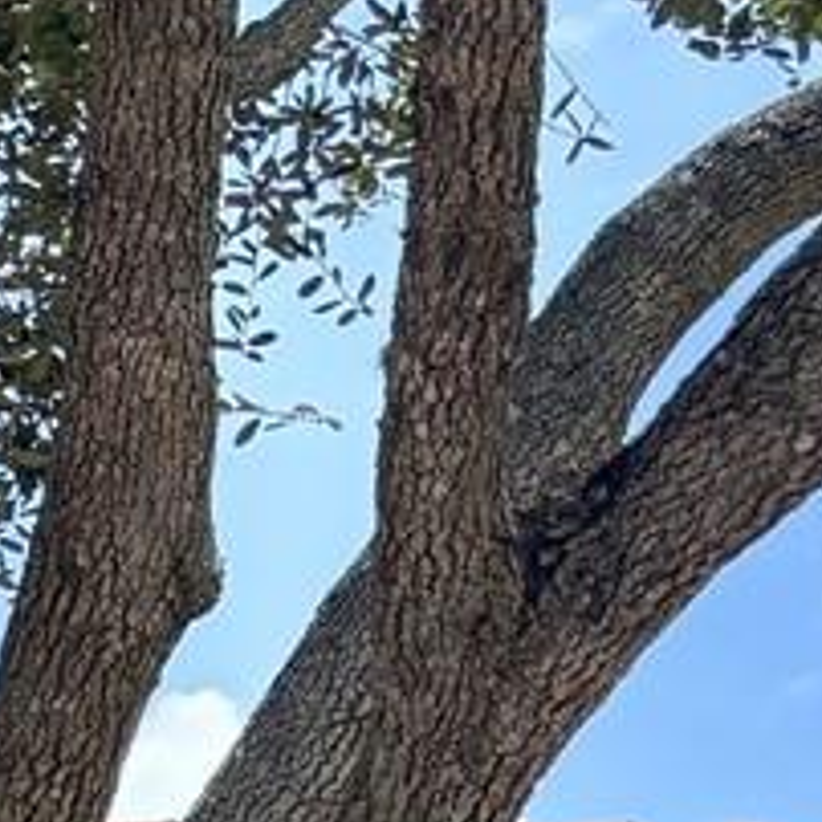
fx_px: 4890
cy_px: 1933
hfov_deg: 9.0
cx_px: -838
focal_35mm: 182
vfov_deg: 8.8
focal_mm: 5.96
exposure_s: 1/927
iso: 50
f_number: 1.6
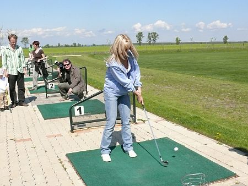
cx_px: 124
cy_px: 93
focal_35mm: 41
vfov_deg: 35.2
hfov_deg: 45.8
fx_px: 294
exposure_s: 1/800
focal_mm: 8.3
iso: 400
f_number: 10
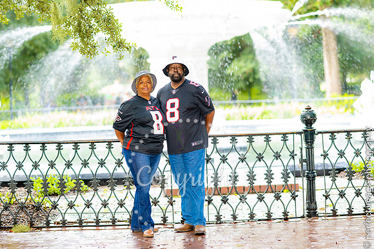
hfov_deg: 18.9
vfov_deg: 12.6
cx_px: 187
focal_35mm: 108
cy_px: 124
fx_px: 1126
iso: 250
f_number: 2.2
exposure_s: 1/200
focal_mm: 105
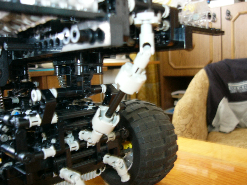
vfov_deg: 40.7
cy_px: 92
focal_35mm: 35
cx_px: 124
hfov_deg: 52.6
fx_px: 250
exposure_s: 1/1.3
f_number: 2.8
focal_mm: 5.8
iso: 100
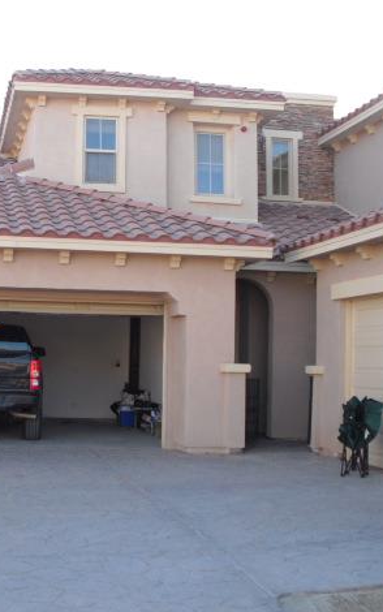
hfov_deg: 24.1
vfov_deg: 38.9
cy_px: 301
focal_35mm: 52
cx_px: 26
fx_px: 868
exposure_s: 1/200
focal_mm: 6.3
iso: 100
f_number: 3.1
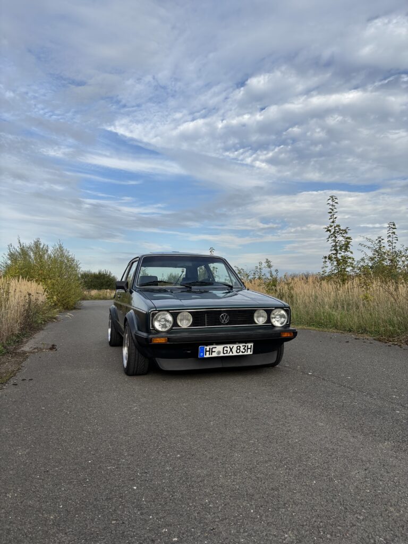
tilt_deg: +1.5
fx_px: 409
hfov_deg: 53.1
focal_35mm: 26
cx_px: 204
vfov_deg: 67.3
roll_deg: -1.1
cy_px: 272
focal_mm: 5.96
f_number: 1.6
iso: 50
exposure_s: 1/1263
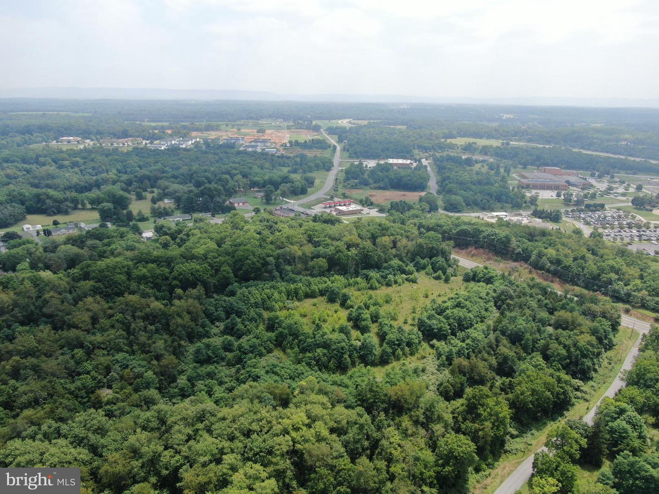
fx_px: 457
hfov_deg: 71.6
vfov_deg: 56.8
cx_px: 330
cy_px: 247
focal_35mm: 24
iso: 100
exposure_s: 1/1000
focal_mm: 4.39
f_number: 2.8
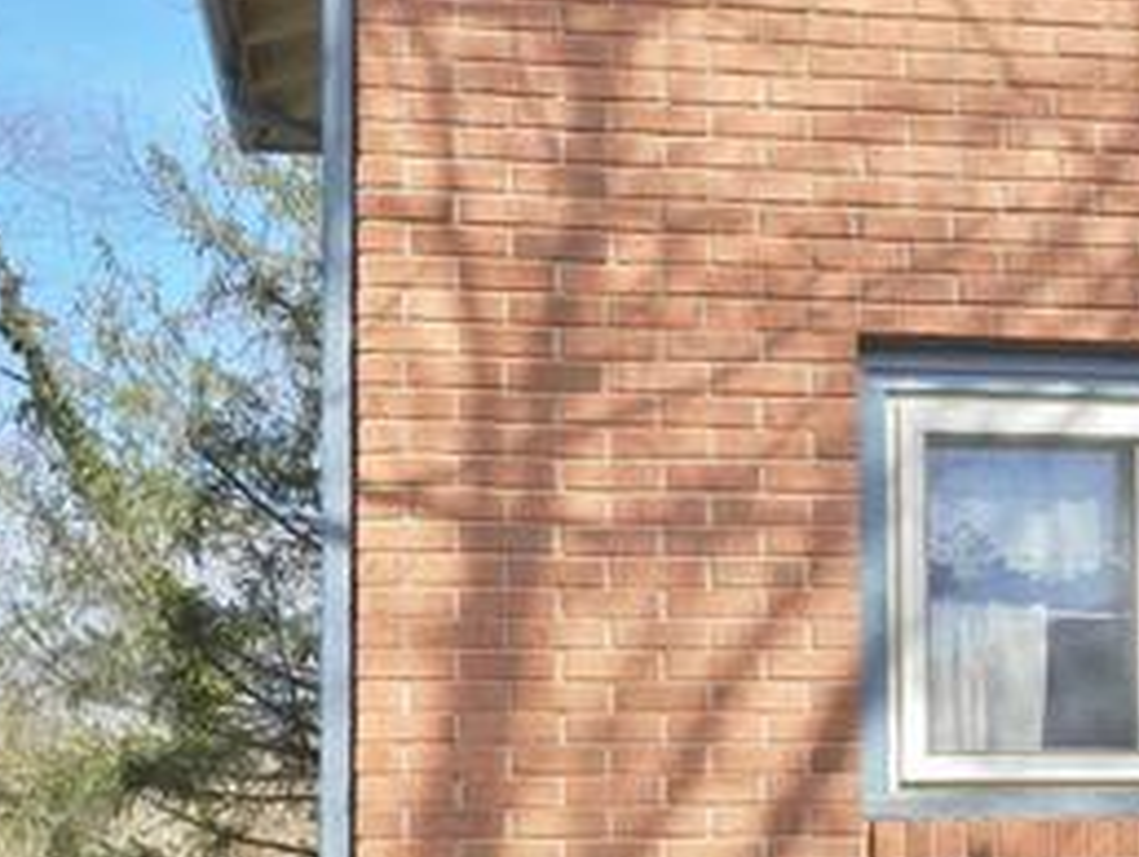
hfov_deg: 33.7
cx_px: 636
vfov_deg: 25.3
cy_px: 680
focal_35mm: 57
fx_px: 1877
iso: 160
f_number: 4
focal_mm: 4
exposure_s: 1/640
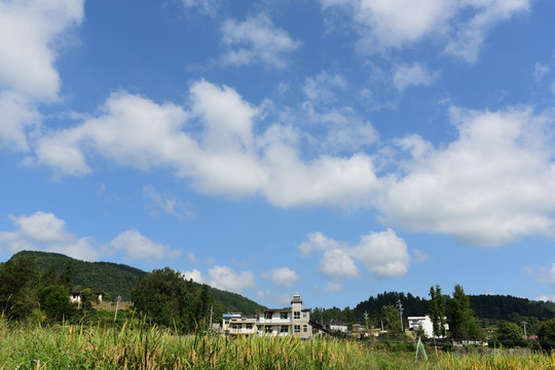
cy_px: 185
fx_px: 493
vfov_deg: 41.1
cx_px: 278
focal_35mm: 32
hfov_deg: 58.7
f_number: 8
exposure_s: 1/160
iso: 64
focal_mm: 32
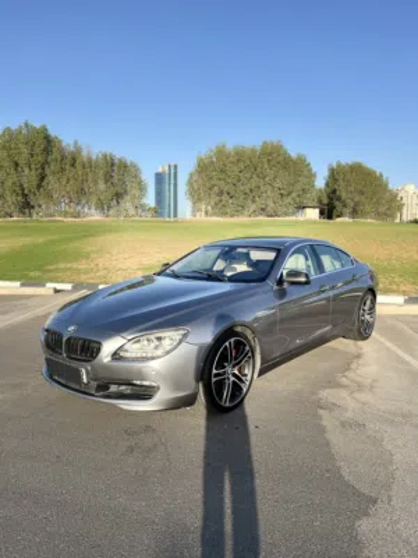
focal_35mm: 26
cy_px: 279
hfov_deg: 53.1
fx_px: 419
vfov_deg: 67.3
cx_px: 209
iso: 50
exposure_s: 1/1580
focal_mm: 5.1
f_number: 1.6
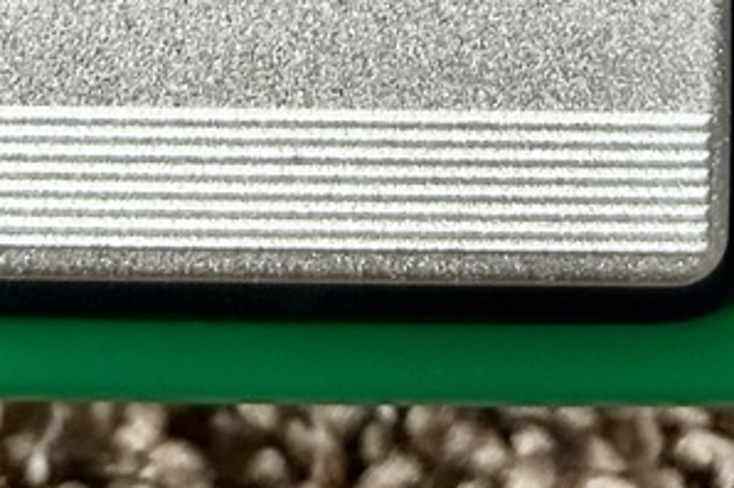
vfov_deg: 10.8
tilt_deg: -81.9
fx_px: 2220
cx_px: 318
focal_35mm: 109
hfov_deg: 18.8
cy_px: -641
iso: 500
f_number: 1.5
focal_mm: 5.7
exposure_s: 1/43
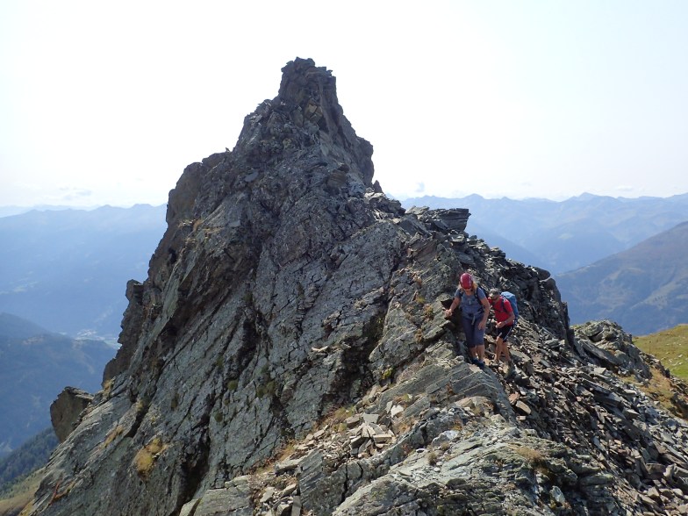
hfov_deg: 69.4
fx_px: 497
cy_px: 258
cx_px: 344
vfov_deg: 54.9
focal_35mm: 25
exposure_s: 1/500
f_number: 8
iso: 250
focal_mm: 4.5
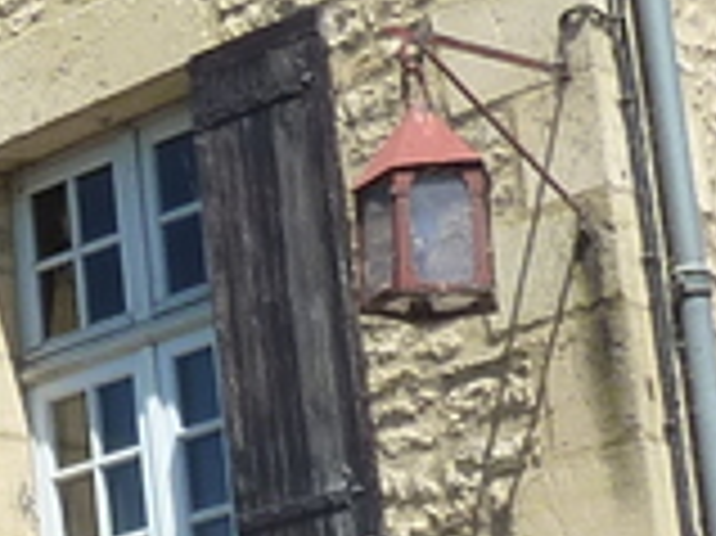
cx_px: -617
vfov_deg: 7.8
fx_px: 3906
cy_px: 419
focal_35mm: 189
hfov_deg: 9.9
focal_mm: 4.1
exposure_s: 1/500
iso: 125
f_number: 4
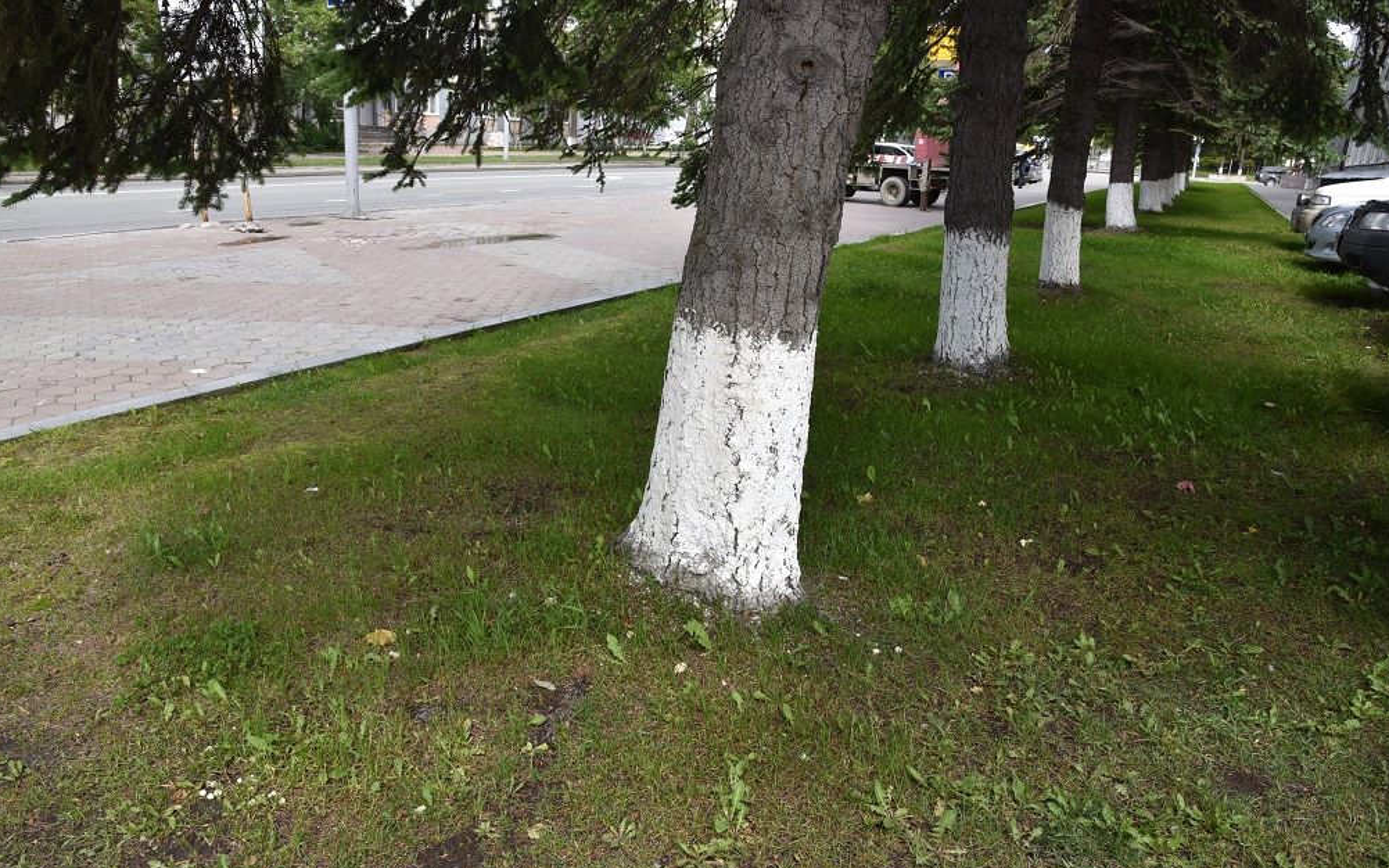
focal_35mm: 25
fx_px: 946
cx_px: 706
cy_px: 440
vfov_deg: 49.3
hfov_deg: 72.5
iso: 640
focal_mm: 24
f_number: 11
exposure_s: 1/500
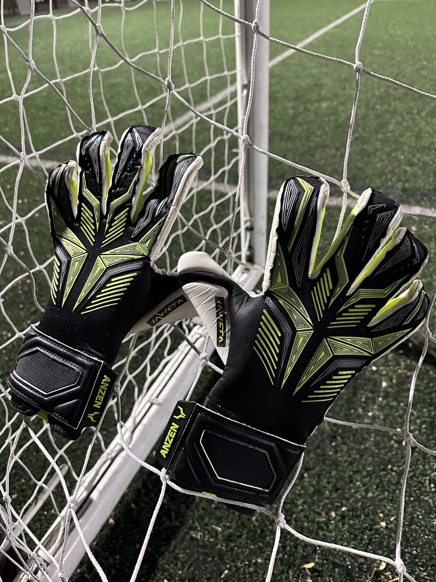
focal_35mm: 24
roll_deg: +2.4
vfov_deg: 71.6
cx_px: 218
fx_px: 403
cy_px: 291
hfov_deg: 56.8
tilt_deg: -36.7
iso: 640
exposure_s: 1/33
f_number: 1.78
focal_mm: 6.86
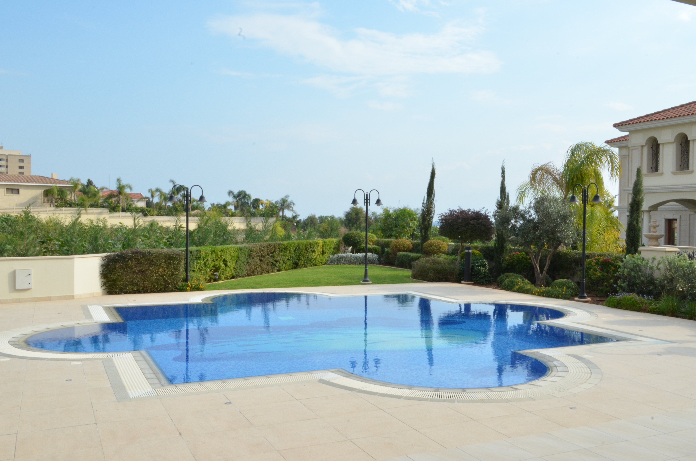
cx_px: 348
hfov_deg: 57.3
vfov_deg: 39.8
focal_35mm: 33
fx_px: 637
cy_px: 230
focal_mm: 22
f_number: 25
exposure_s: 1/100
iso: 640
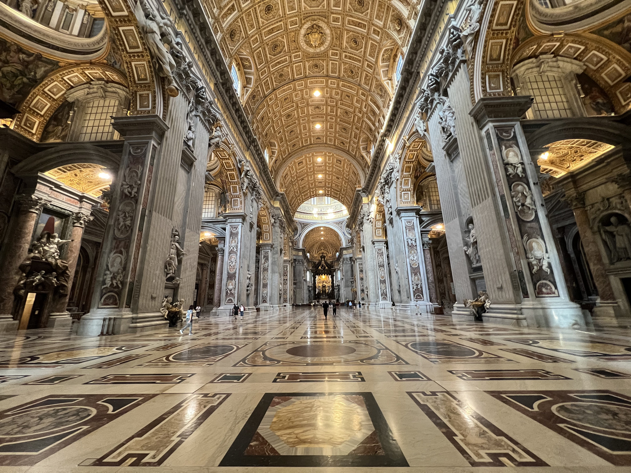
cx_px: 316
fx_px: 237
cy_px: 236
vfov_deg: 89.9
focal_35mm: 13
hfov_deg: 106.2
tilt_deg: +14.2
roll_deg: +1.4
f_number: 1.8
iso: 500
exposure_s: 1/50
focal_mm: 1.57
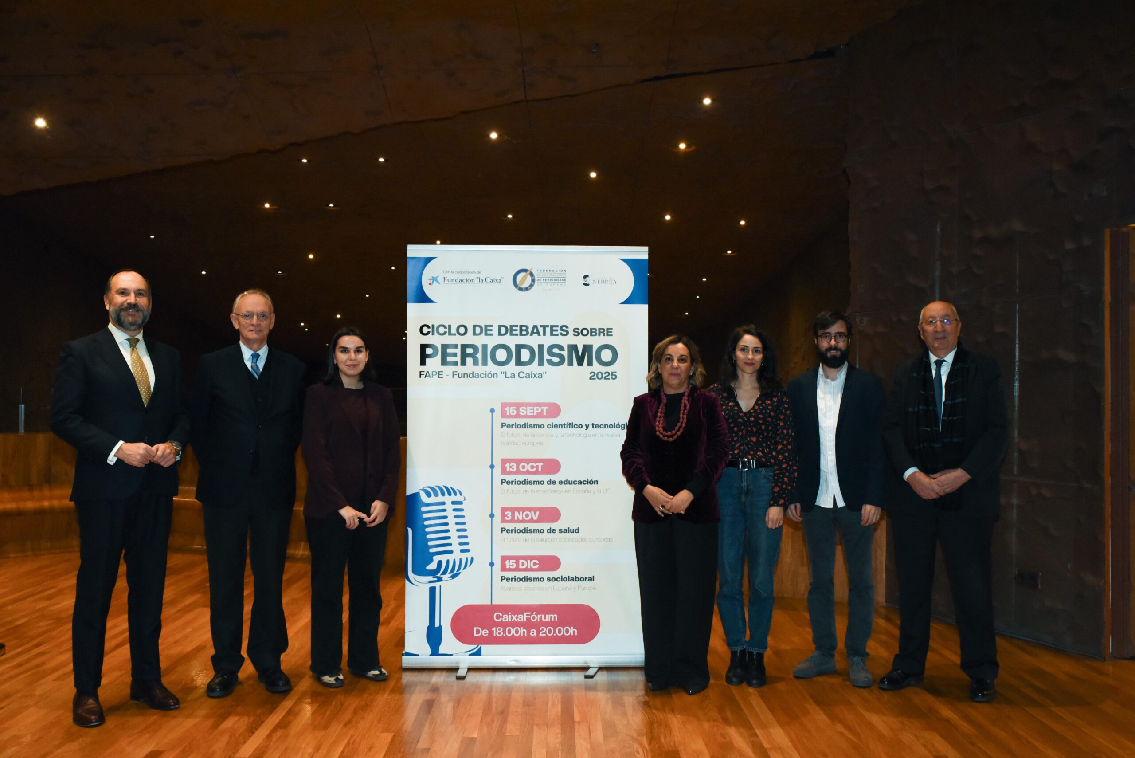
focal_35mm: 32
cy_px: 379
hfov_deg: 58.7
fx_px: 1009
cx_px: 568
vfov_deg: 41.2
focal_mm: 32
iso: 3200
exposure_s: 1/200
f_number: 5
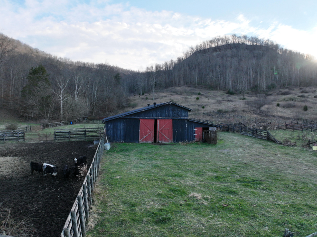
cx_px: 158
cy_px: 118
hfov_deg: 71.6
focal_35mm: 24
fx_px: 220
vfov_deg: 56.8
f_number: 2.8
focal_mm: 12.29
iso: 410
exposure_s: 1/1000
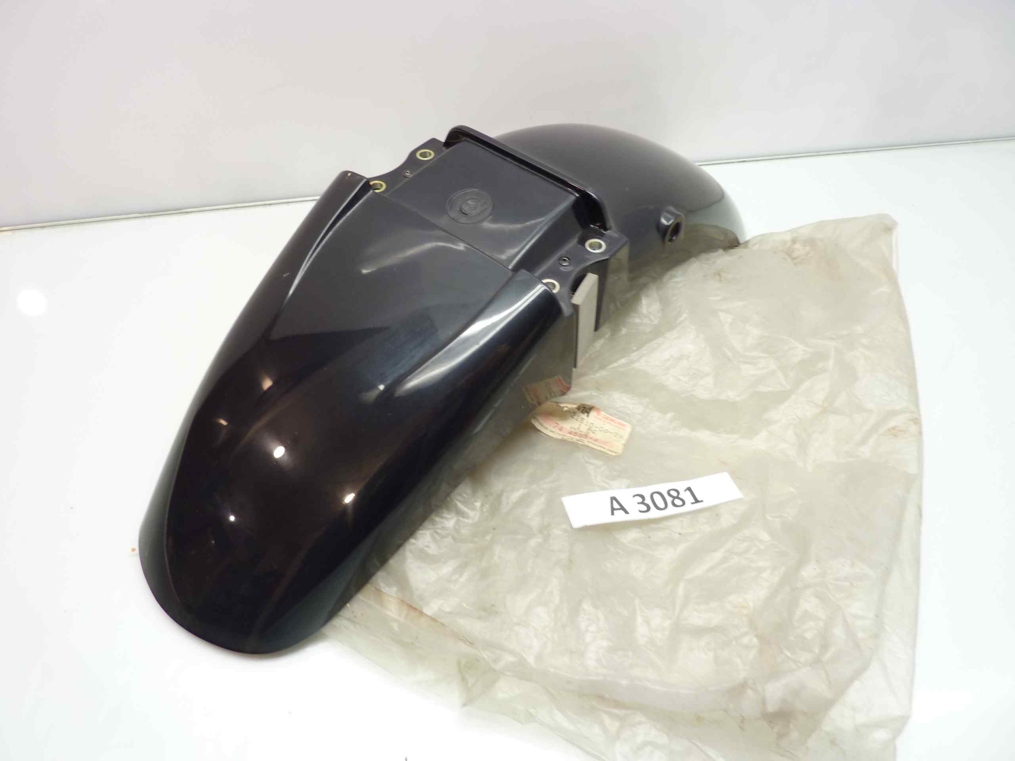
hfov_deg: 69.4
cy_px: 380
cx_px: 508
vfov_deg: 54.9
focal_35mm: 25
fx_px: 733
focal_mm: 4.1
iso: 80
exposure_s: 1/8
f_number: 3.3
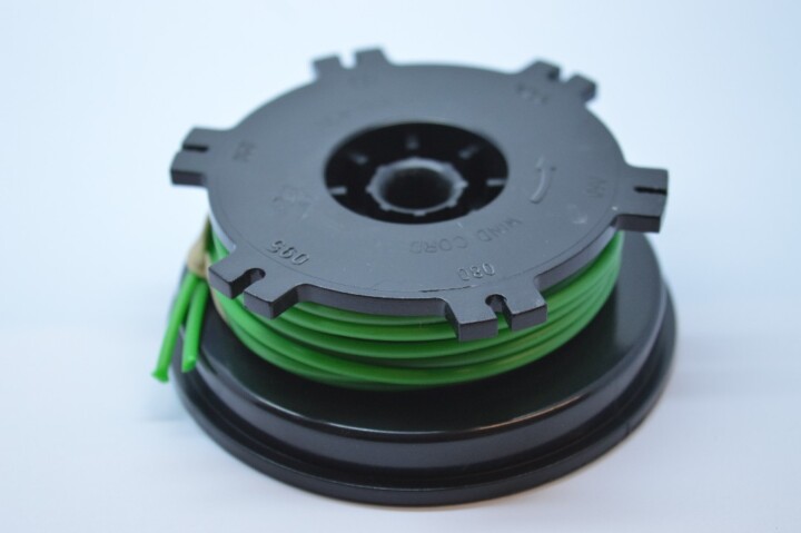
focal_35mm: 82
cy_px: 266
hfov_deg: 24.6
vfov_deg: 16.5
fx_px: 1834
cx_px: 400
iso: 400
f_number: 5.6
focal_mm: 55
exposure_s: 1/40
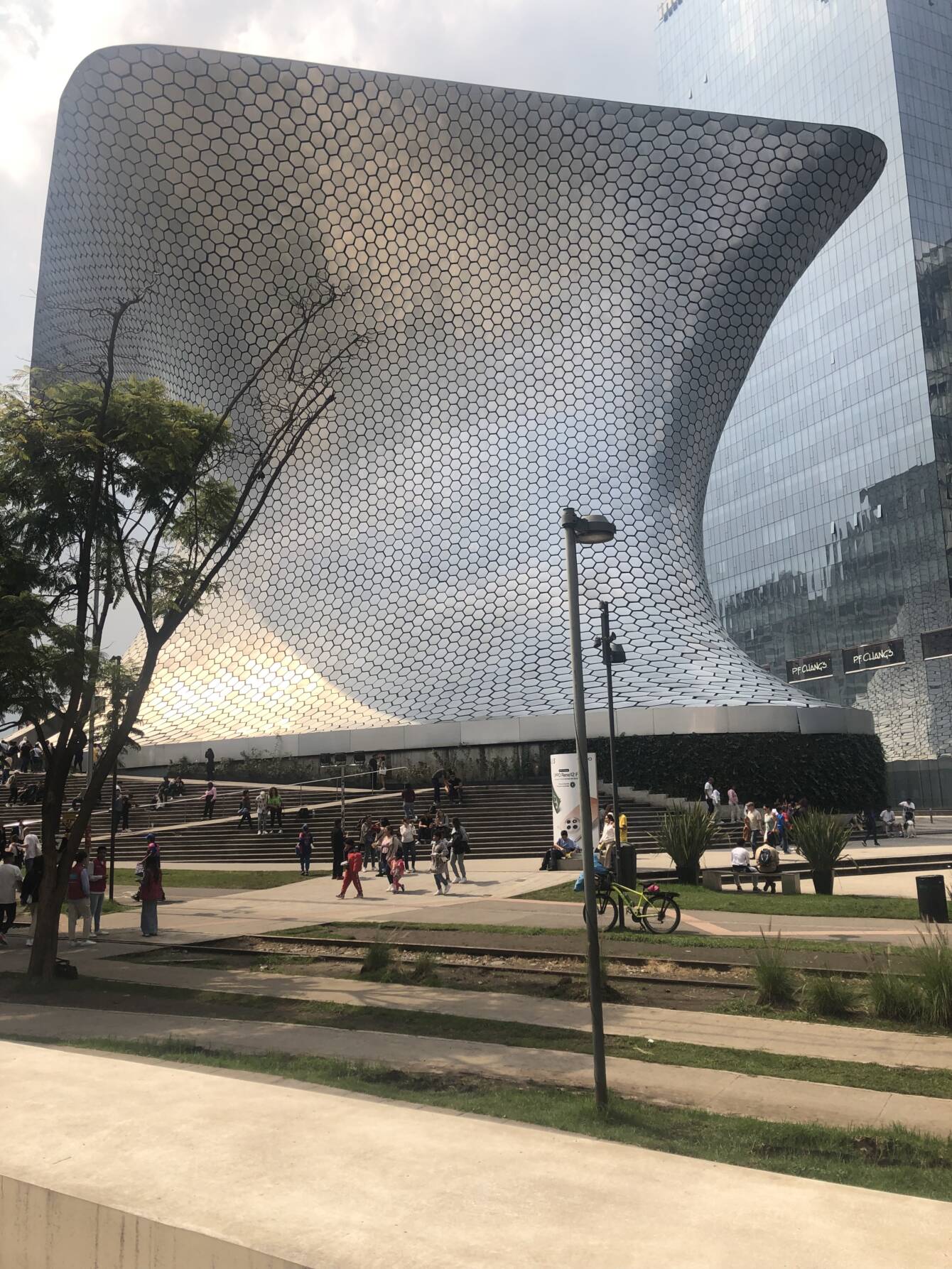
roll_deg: +0.7
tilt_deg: +9.7
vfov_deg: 63.4
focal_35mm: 28
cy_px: 634
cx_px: 476
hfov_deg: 49.7
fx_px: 1027
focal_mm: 3.99
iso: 20
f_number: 1.8
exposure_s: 1/2000
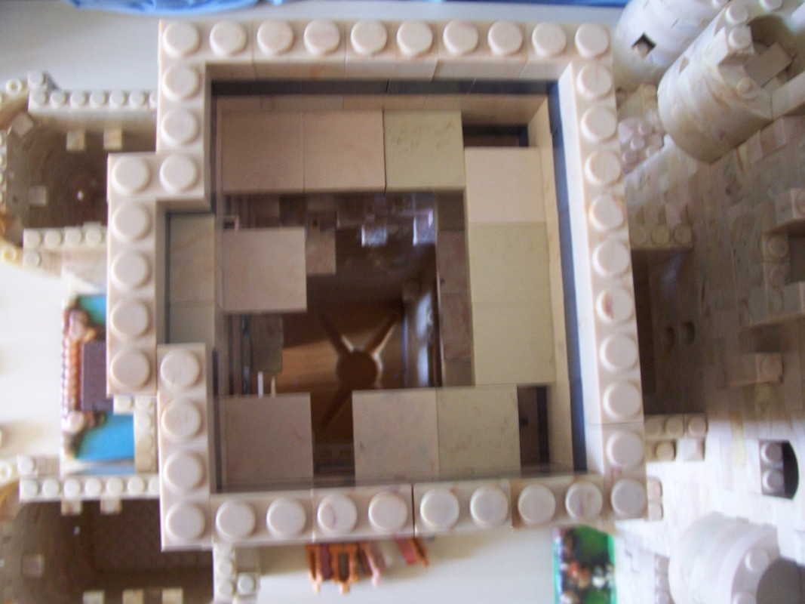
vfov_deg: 41.8
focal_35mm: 34
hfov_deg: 54.0
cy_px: 302
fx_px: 791
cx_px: 402
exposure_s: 1/8
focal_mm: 5.6
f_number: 2.7
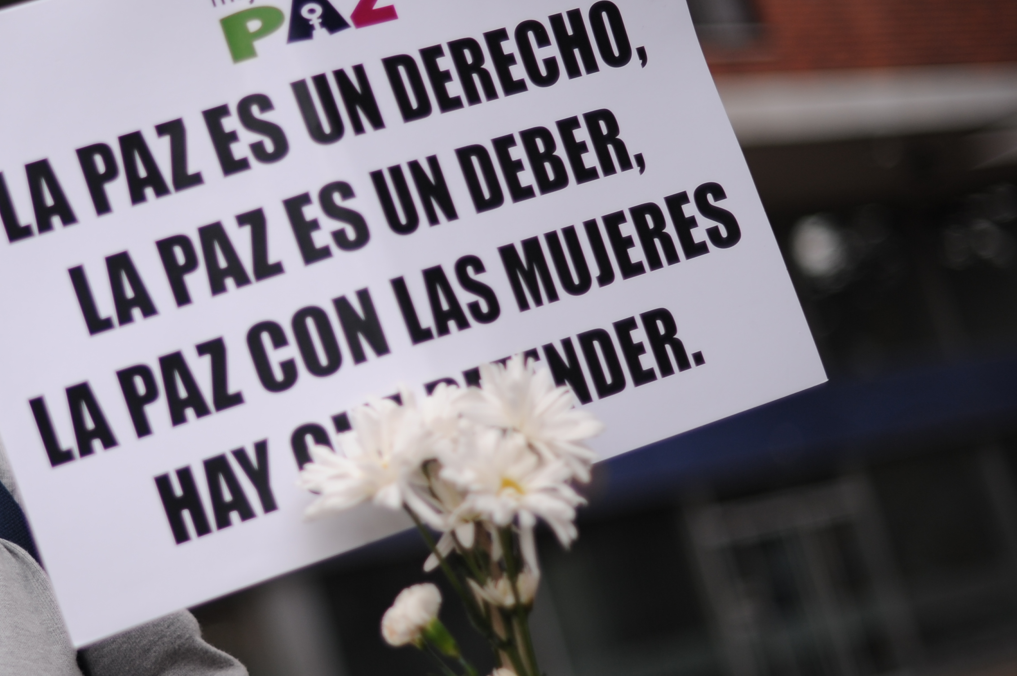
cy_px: 356
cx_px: 95
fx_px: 2653
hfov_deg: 21.2
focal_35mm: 94
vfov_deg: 14.5
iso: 200
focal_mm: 50
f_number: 1.4
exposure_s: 1/2500
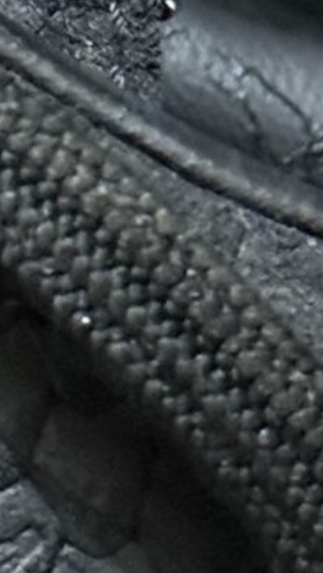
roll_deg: +5.0
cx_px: 16
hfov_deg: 3.6
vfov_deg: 6.3
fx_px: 5142
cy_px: -298
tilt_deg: -31.6
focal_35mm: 338
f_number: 1.78
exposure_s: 1/20
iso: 640
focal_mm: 6.76
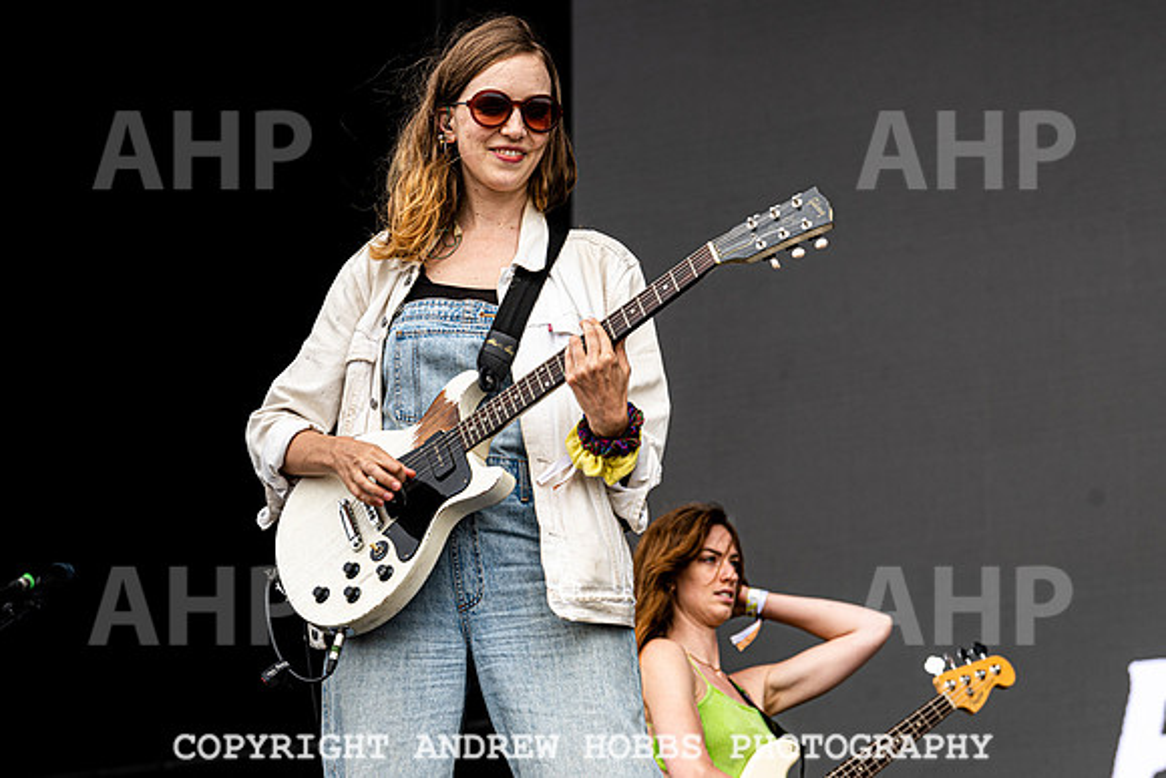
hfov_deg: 12.1
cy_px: 395
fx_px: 5499
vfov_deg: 8.1
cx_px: 536
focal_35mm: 170
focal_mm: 145
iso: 320
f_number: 5.6
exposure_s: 1/500
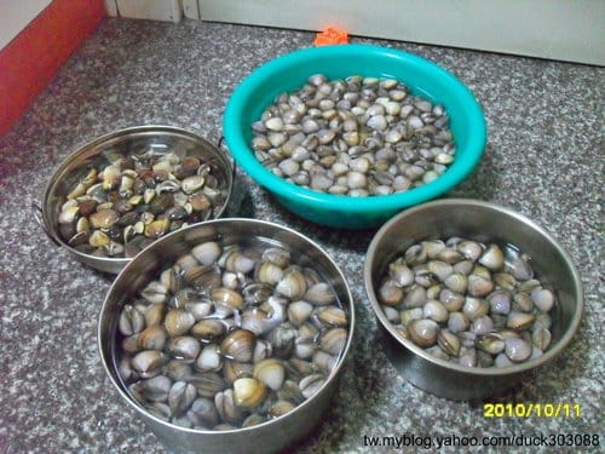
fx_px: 612
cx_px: 302
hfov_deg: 52.6
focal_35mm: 35
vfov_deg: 40.7
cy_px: 227
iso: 640
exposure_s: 1/15
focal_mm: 6.2
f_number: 2.8
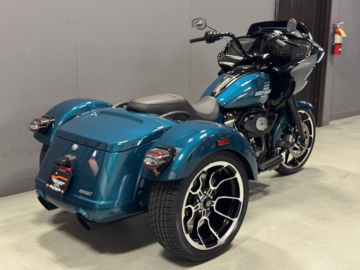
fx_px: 499
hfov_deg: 39.7
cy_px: 135
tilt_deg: -12.7
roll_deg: -0.5
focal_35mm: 48
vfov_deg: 30.3
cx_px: 180
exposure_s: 1/40
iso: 200
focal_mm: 6.76
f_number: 1.78
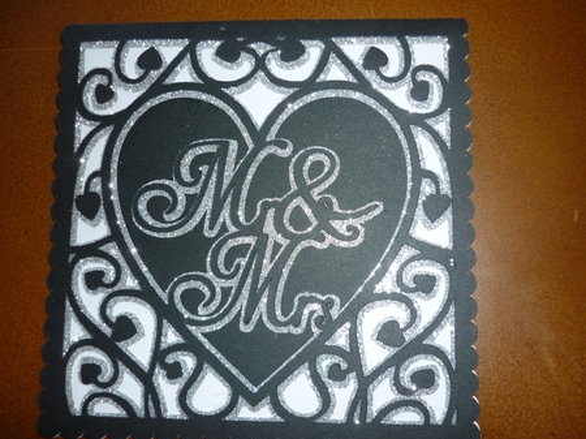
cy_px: 220
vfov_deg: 42.9
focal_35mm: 33
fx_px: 558
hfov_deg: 55.4
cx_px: 293
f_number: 2.8
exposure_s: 1/30
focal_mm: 5.5
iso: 100
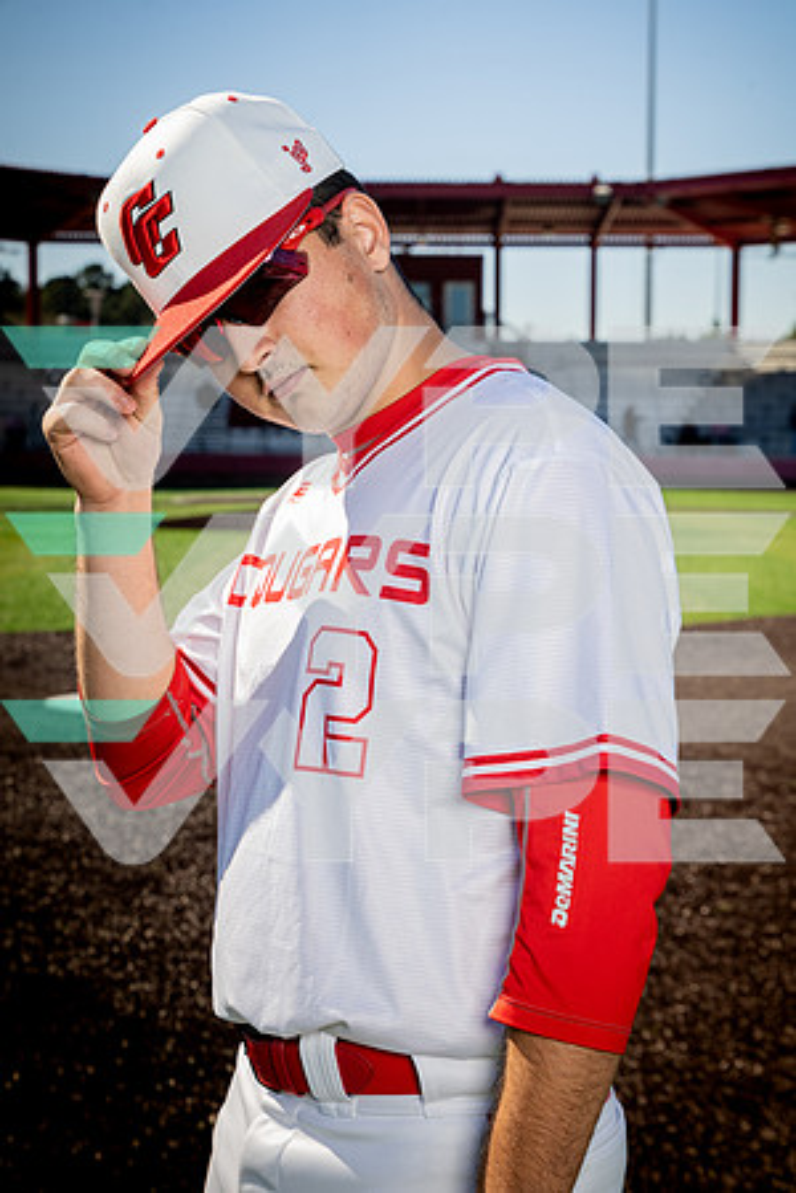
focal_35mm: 68
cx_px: 398
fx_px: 2255
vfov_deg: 29.7
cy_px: 596
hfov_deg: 20.0
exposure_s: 1/250
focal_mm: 68
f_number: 8
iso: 125
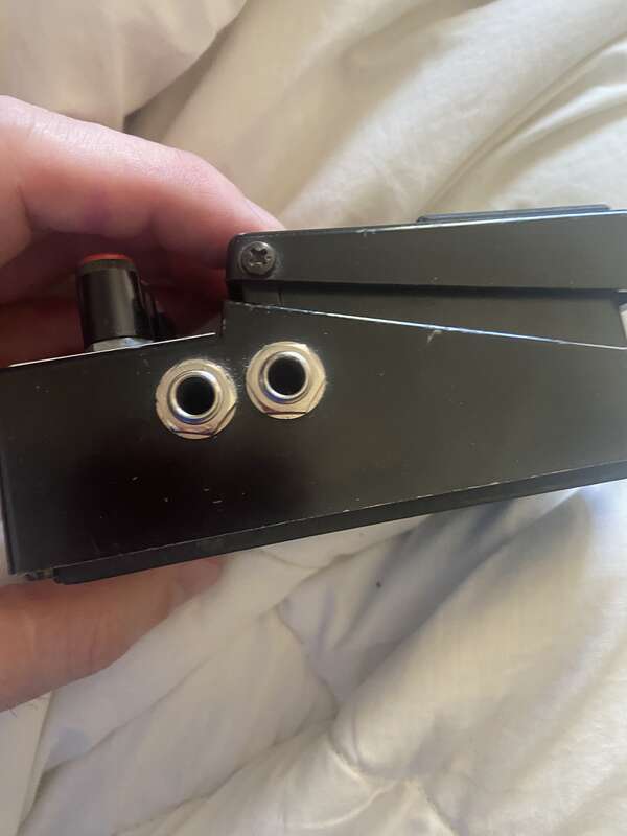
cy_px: 418
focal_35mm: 26
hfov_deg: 53.1
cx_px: 314
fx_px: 628
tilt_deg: -68.7
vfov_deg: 67.3
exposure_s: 1/60
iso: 320
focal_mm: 4.25
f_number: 1.8
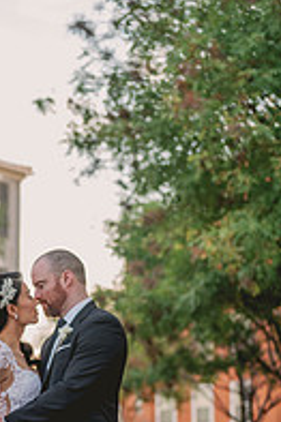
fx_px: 1337
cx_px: 10
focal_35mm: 114
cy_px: 326
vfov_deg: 17.8
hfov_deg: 11.9
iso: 50
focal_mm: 50
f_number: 2
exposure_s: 1/160
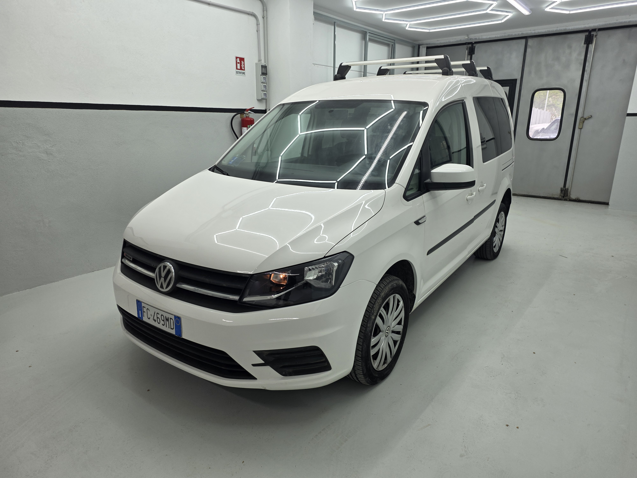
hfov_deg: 73.9
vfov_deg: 58.9
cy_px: 239
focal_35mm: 23
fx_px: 423
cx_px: 318
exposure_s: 1/180
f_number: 1.7
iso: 50
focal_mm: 6.25
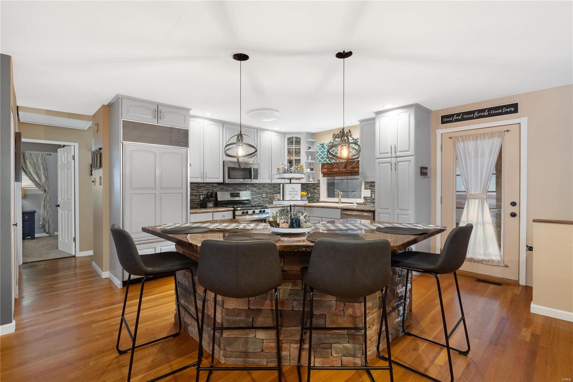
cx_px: 286
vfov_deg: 73.7
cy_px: 191
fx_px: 255
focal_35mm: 16
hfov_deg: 96.7
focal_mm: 8
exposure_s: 1/1.25
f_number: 8
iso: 400
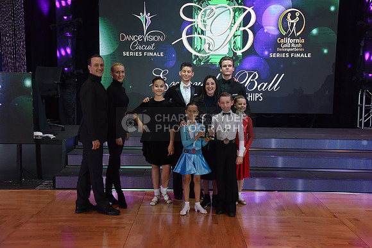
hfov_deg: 42.7
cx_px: 186
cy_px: 124
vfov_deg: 29.3
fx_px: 475
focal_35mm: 46
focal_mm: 46
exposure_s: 1/250
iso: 2000
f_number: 5.6
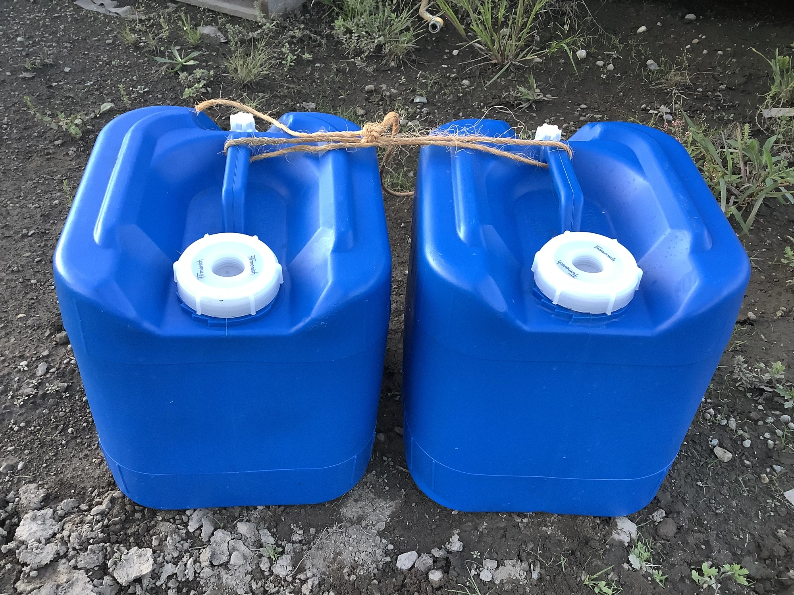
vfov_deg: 45.4
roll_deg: -0.8
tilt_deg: -40.9
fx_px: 711
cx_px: 397
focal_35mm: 31
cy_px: 298
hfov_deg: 58.4
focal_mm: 3.3
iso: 100
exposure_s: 1/60
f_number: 2.4
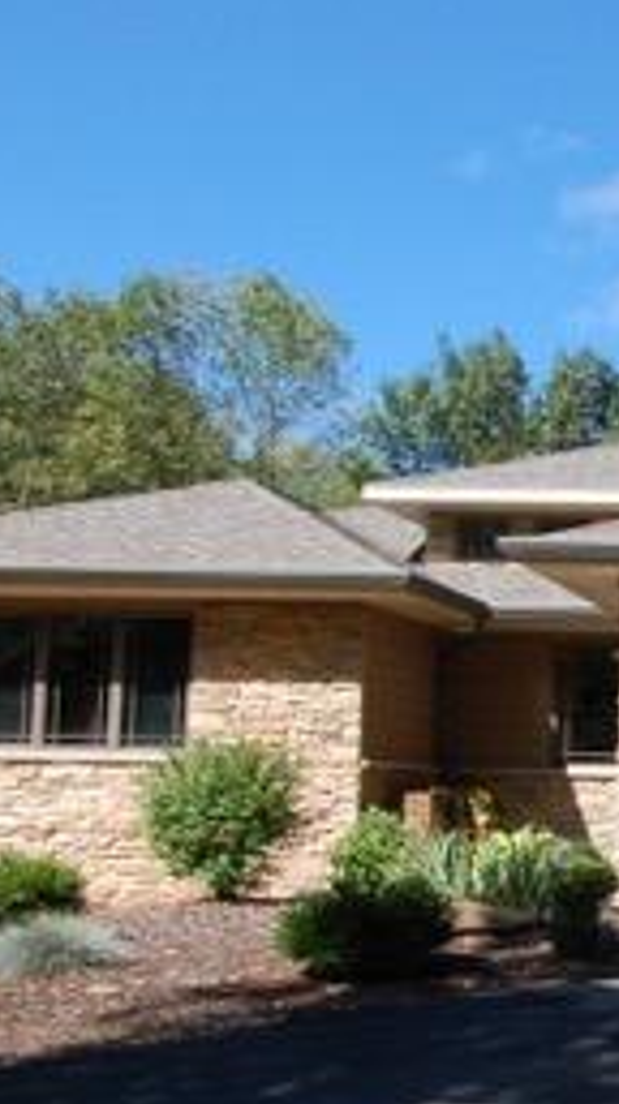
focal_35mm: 47
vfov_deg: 43.0
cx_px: 980
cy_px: 756
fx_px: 1376
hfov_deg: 20.8
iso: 800
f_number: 11
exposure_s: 1/500
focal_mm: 12
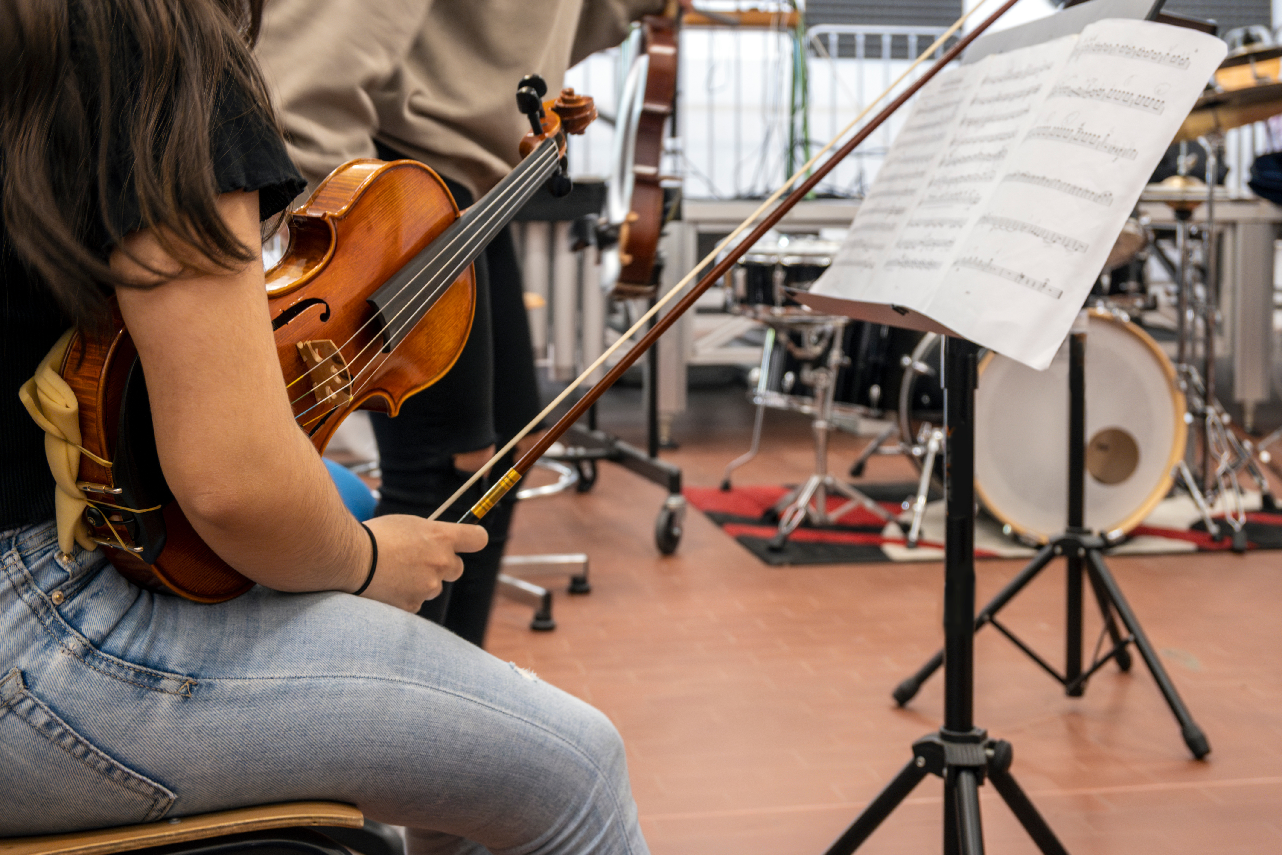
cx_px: 641
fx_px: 1629
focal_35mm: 46
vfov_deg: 29.4
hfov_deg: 43.0
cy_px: 428
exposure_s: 1/50
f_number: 4.8
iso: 1800
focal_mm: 30.5
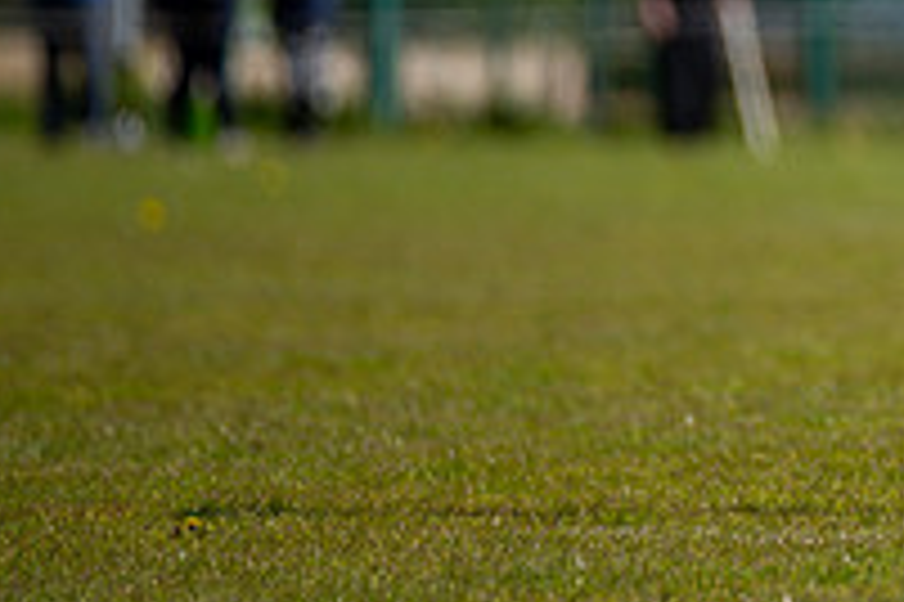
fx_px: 21719
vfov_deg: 1.6
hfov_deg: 2.4
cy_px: -146
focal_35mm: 865
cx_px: 1277
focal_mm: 300
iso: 200
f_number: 2.8
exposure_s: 1/4000
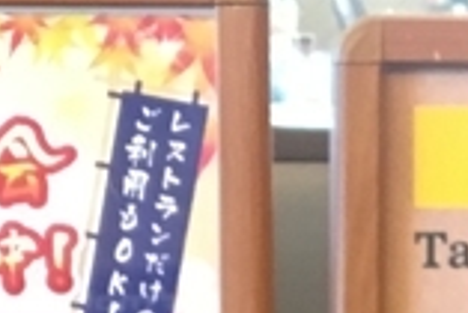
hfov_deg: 10.2
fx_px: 2563
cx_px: 614
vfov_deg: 6.9
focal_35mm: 197
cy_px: 465
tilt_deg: -13.2
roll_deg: +0.4
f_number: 2.2
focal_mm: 4.15
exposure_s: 1/20
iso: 200
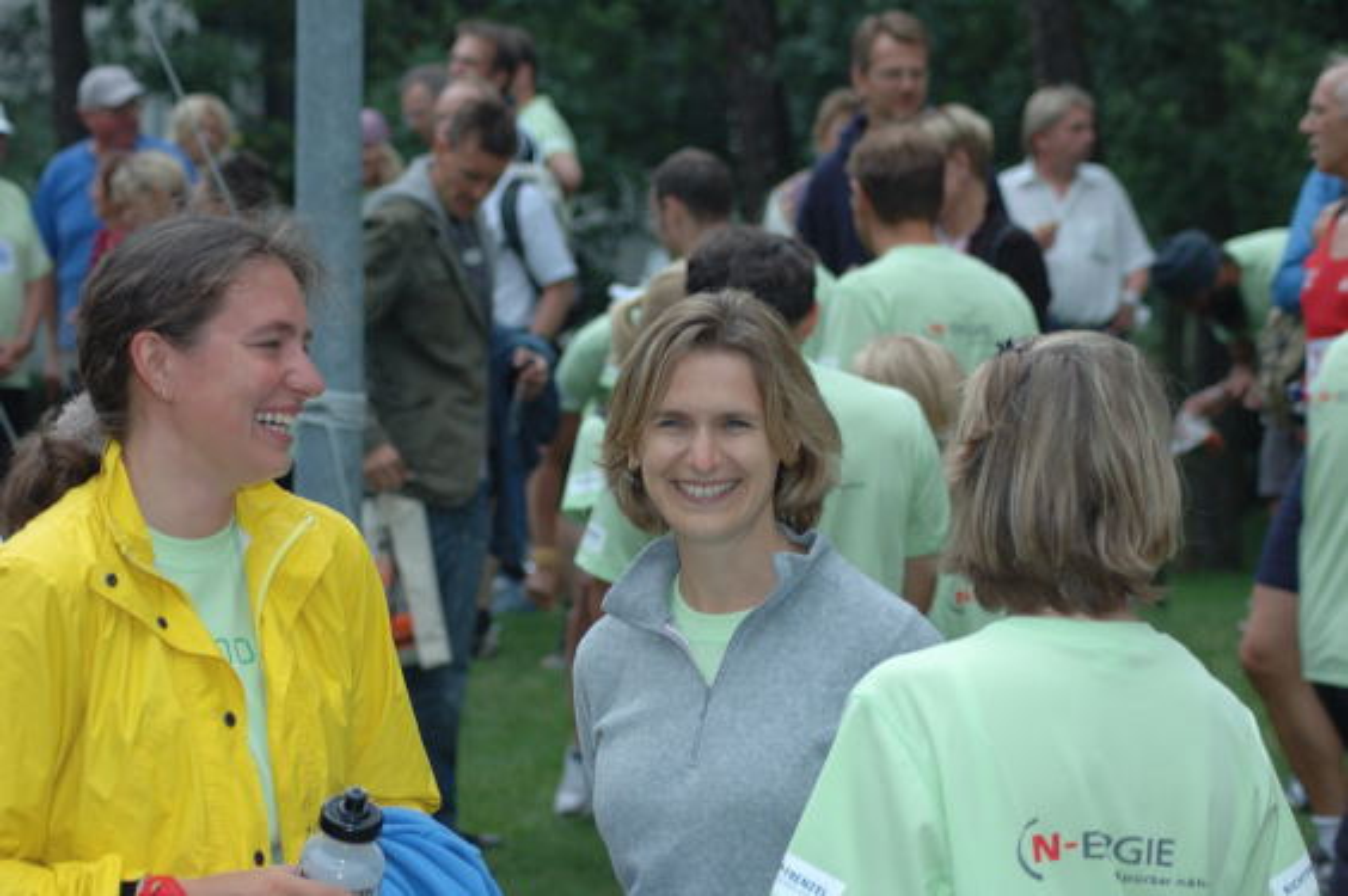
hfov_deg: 19.5
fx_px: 3928
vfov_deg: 13.0
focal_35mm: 105
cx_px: 674
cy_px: 448
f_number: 4.8
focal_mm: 70
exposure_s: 1/90
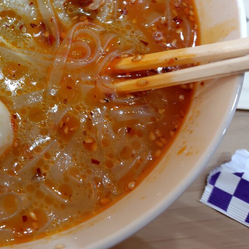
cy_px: 39
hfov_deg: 32.1
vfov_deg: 34.6
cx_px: -20
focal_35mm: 47
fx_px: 382
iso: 372
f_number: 1.9
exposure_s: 1/60
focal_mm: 5.6
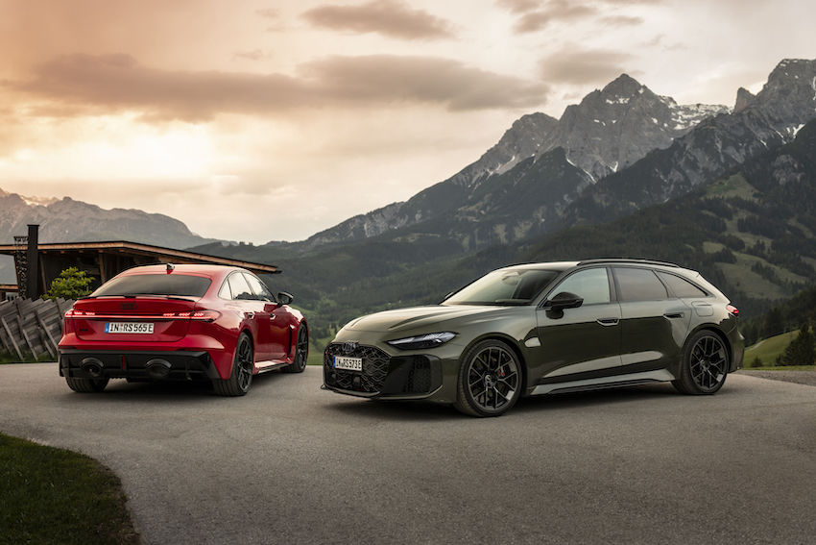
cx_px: 408
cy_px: 272
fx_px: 975
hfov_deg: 45.4
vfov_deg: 31.2
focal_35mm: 43
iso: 400
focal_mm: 43
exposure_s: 1/80
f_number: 4
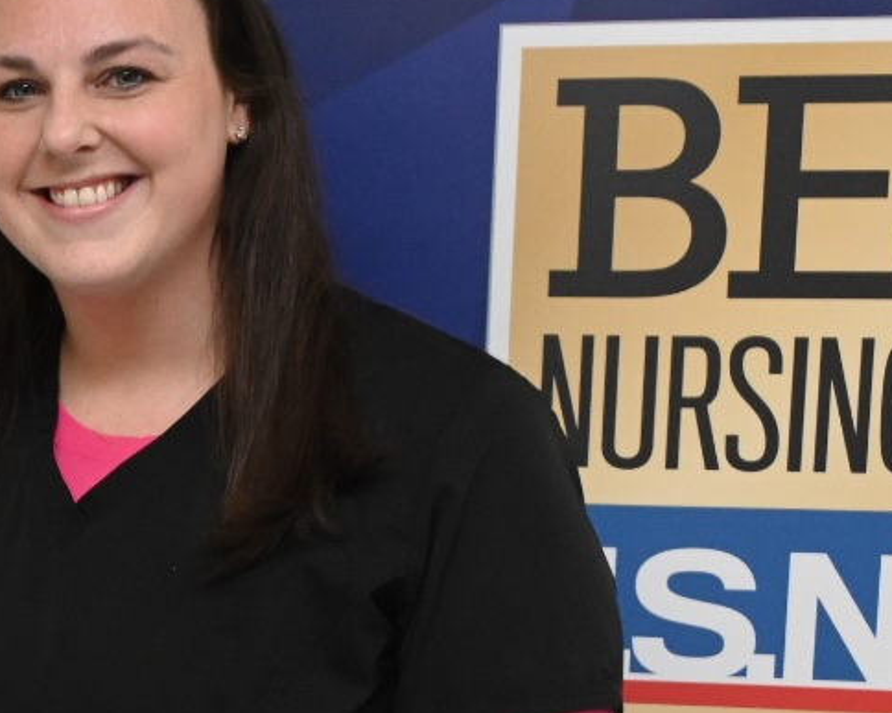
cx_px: -494
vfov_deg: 13.9
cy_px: 643
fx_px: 2903
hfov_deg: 15.9
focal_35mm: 110
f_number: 9
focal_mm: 35
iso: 3200
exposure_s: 1/125
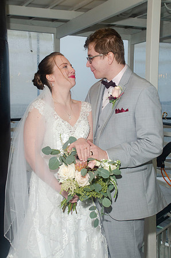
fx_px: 344
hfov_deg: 27.9
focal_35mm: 48
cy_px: 129
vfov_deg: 41.2
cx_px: 86
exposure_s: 1/60
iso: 400
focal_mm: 32
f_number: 5.6
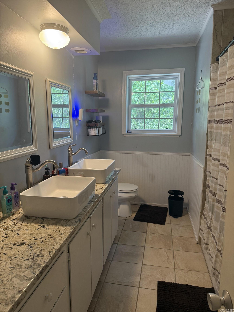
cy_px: 156
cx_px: 117
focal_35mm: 24
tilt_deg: -8.7
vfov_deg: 71.6
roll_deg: +0.7
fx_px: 216
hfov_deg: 56.8
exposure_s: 1/60
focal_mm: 6.76
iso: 160
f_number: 1.78
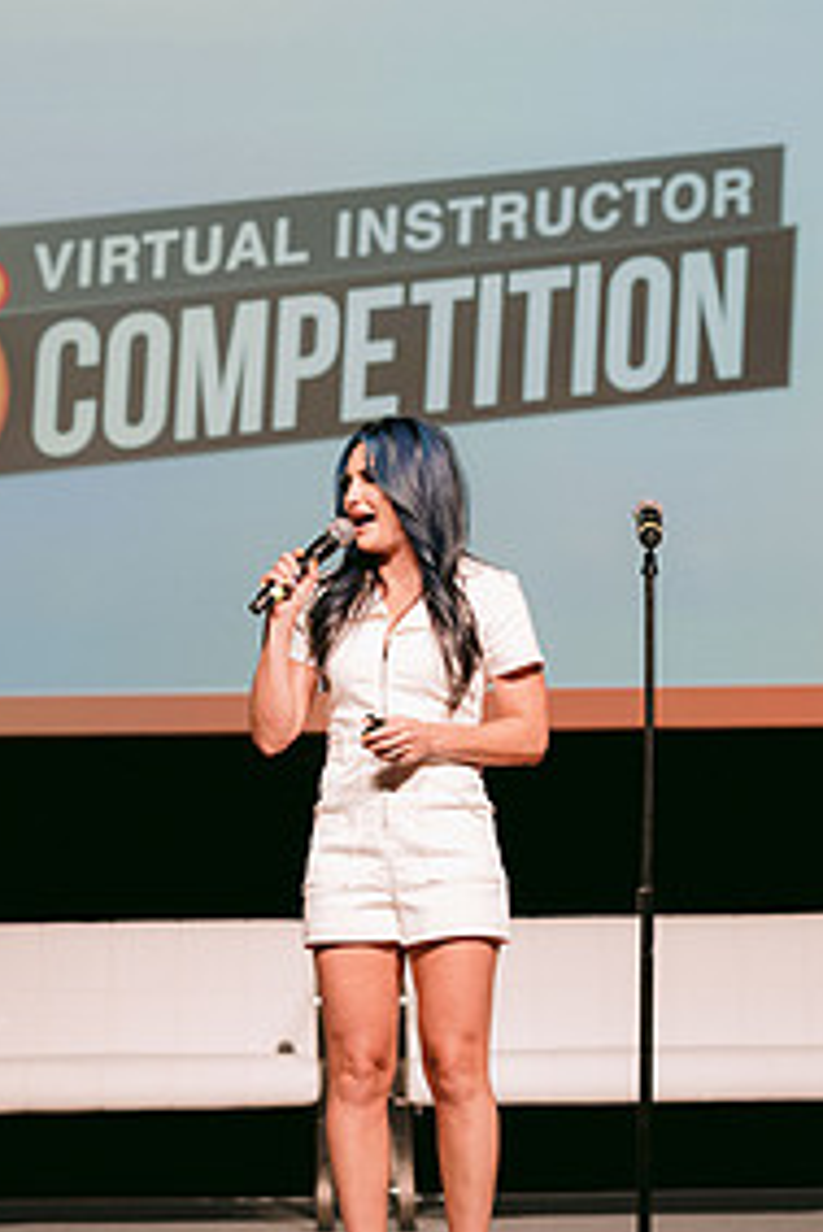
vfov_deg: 15.2
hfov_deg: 10.2
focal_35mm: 135
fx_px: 4623
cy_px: 575
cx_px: 479
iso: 400
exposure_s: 1/200
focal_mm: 85
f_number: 2.8
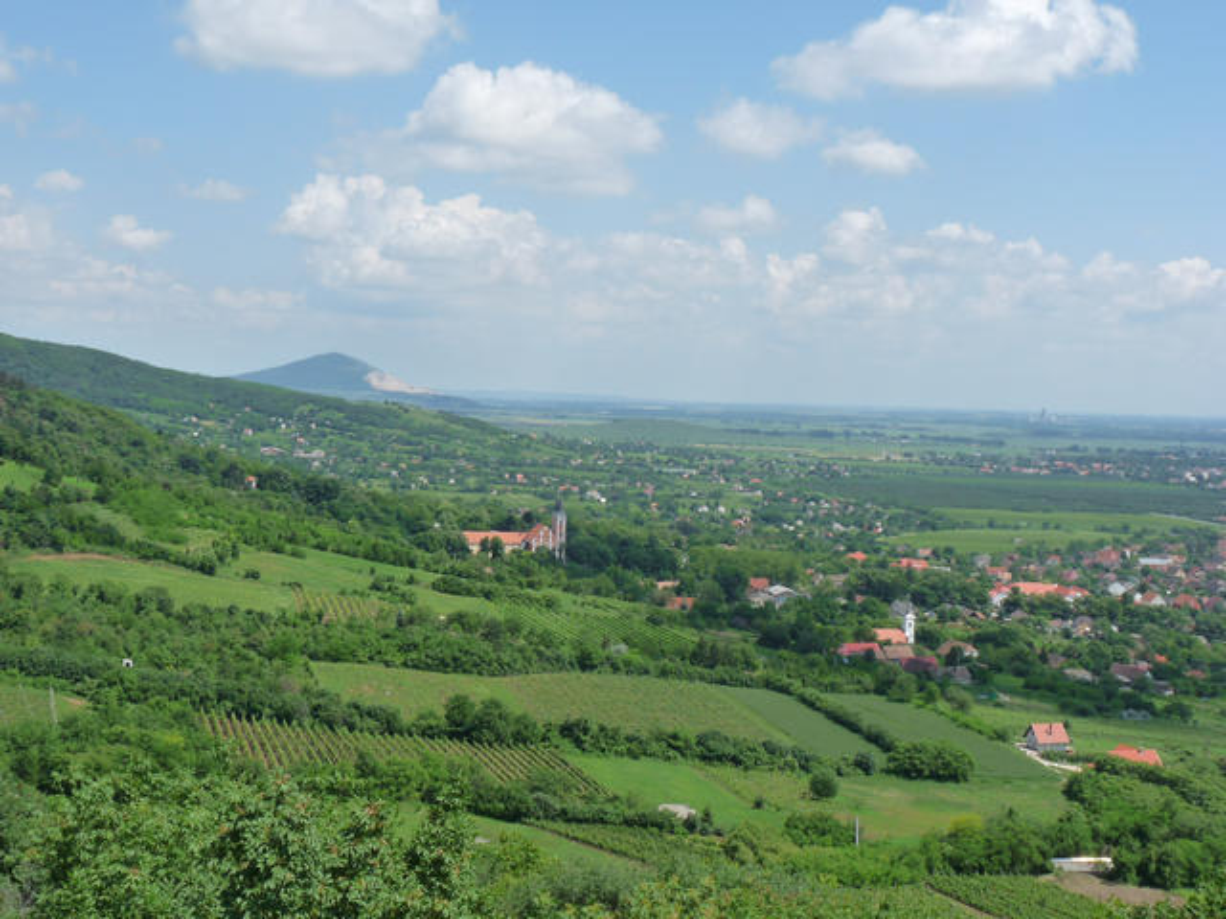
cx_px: 613
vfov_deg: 29.7
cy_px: 460
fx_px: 1735
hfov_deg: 38.9
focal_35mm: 49
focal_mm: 8.7
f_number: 6.3
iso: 160
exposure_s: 1/400
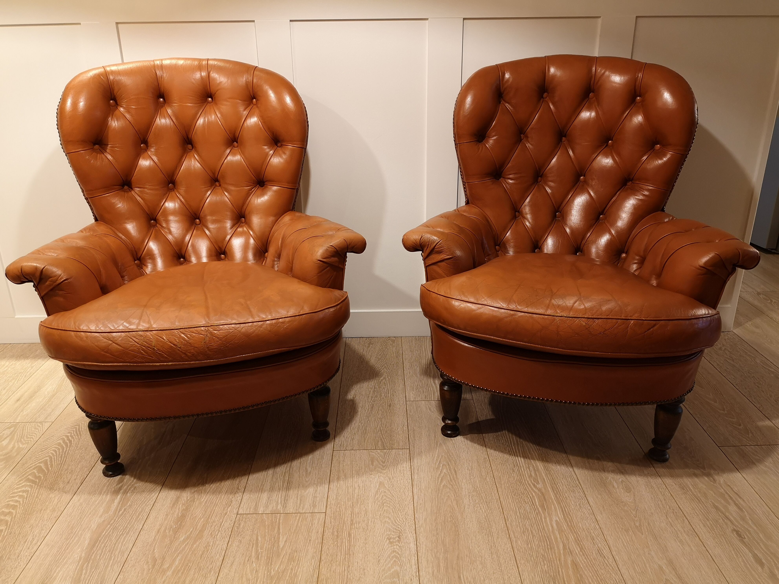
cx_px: 390
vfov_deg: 51.4
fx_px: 608
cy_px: 292
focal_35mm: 27
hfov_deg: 65.3
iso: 160
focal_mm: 3.95
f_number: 1.8
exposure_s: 1/33.3
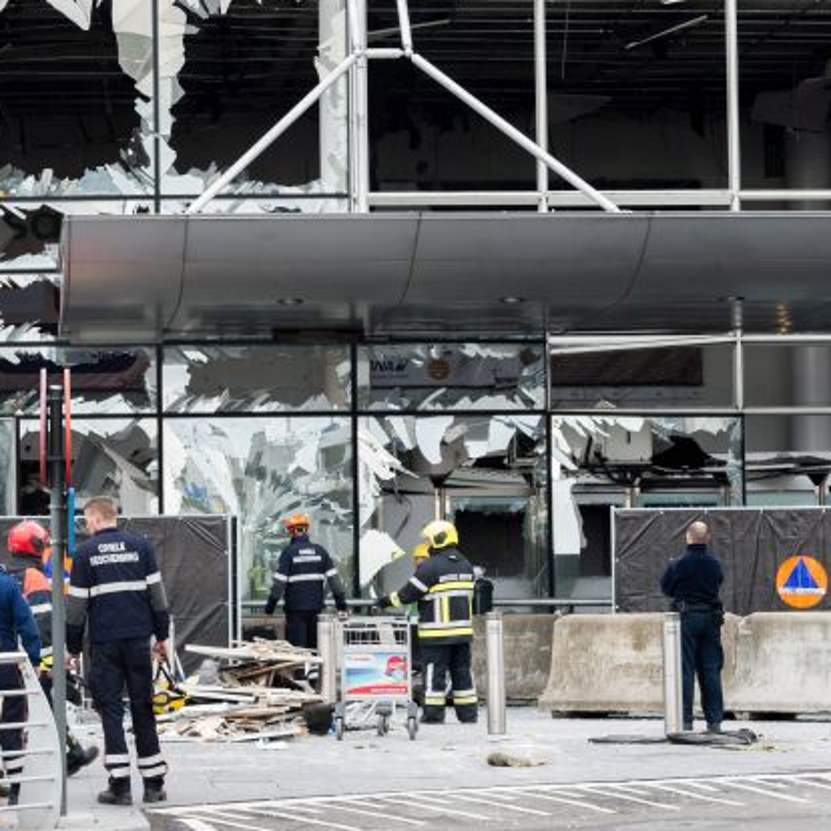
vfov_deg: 14.8
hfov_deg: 14.7
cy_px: 416
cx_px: 264
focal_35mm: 118
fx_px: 3205
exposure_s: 1/200
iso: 3200
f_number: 11
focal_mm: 92
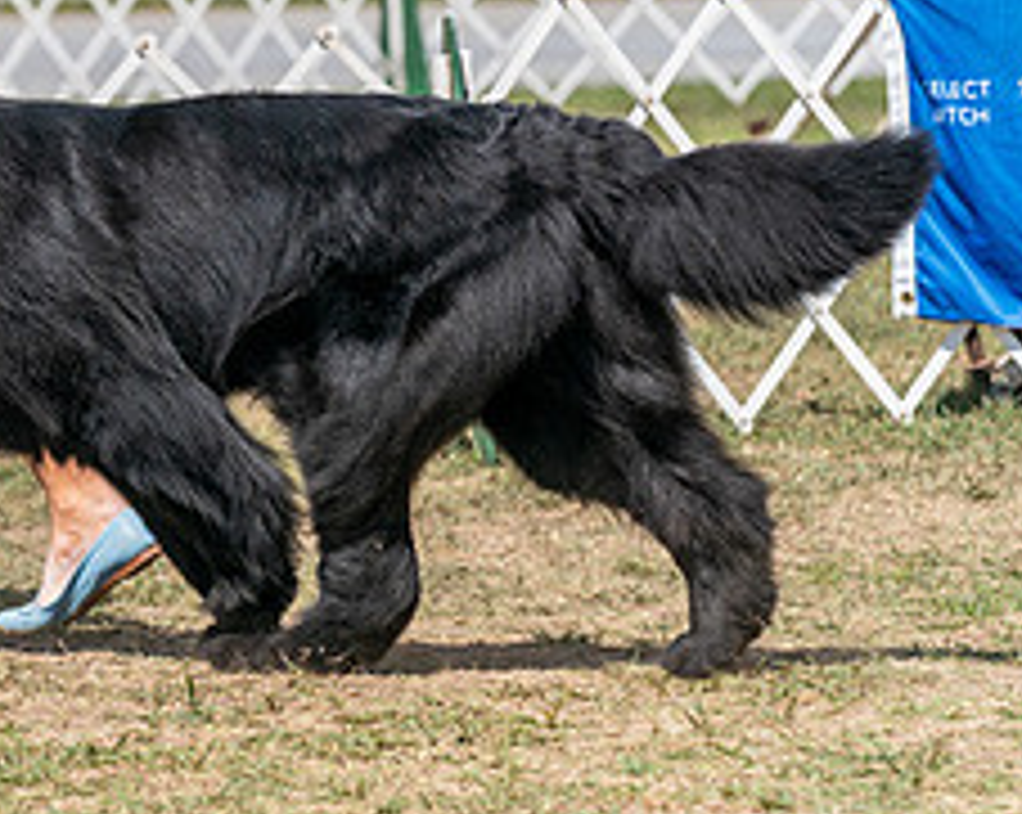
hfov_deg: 5.1
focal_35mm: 380
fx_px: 11479
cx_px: -205
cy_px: -18
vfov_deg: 4.1
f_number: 4.5
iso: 200
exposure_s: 1/1600
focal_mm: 136
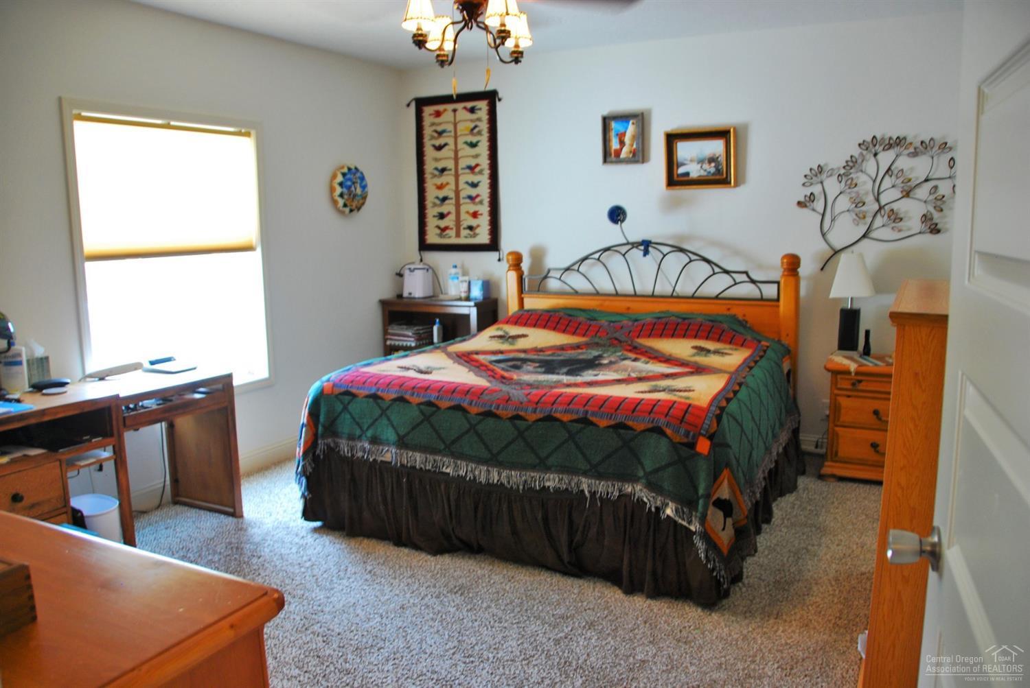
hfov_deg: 67.3
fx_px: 773
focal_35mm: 27
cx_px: 515
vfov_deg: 48.0
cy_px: 344
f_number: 3.5
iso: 400
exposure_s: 1/20
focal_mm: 18
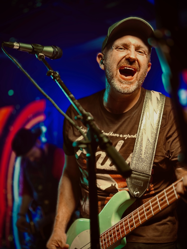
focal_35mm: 48
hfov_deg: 30.3
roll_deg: +1.4
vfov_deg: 39.7
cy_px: 124
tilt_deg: +6.2
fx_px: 346
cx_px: 94
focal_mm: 6.86
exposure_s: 1/120
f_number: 1.78
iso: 125
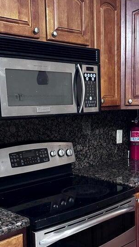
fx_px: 328
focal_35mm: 50
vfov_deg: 41.0
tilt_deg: -10.4
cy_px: 158
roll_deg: -0.3
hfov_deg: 23.7
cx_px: 103
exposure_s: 1/60
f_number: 1.78
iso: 400
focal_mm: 6.86
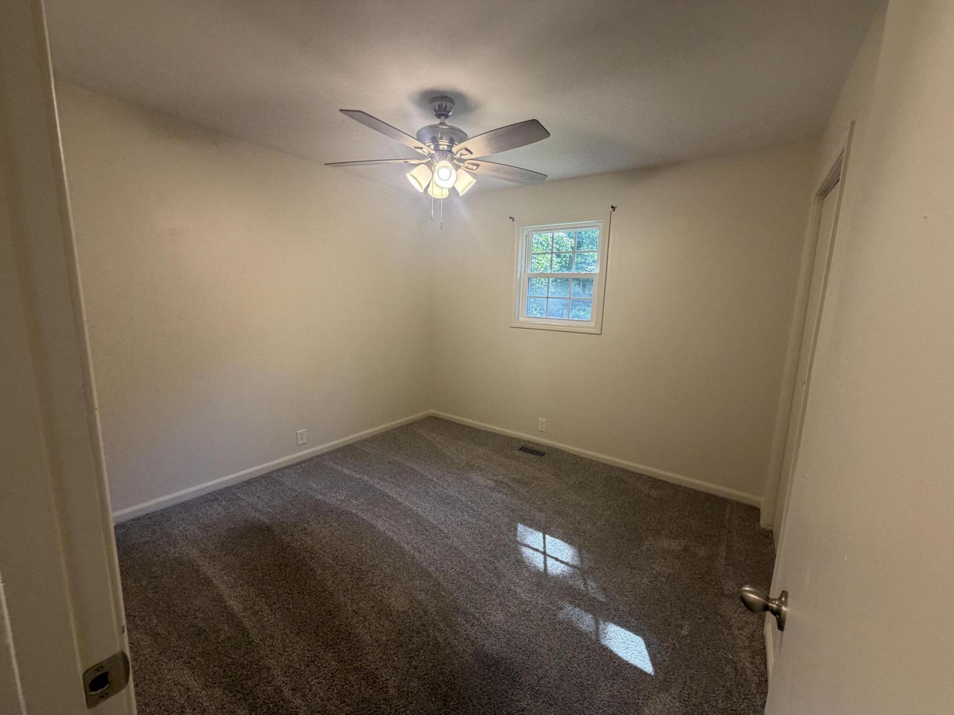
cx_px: 477
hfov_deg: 102.1
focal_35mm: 14
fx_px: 386
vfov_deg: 85.7
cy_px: 358
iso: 160
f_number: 2.2
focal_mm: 2.22
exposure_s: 1/60
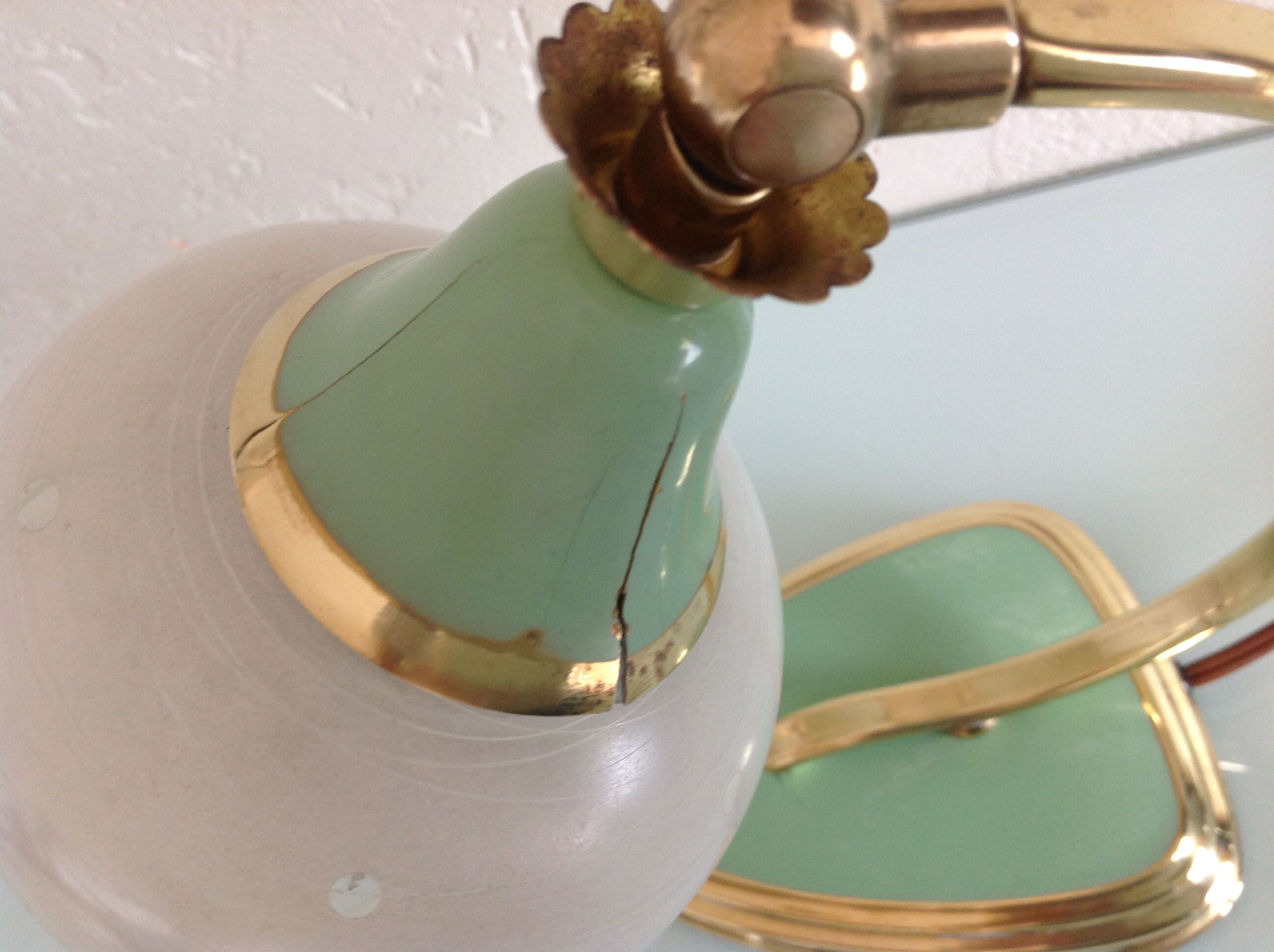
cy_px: 476
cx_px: 637
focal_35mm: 35
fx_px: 1286
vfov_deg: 40.6
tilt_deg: -54.5
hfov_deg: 52.7
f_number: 2.4
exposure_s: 1/15
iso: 100
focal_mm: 4.28
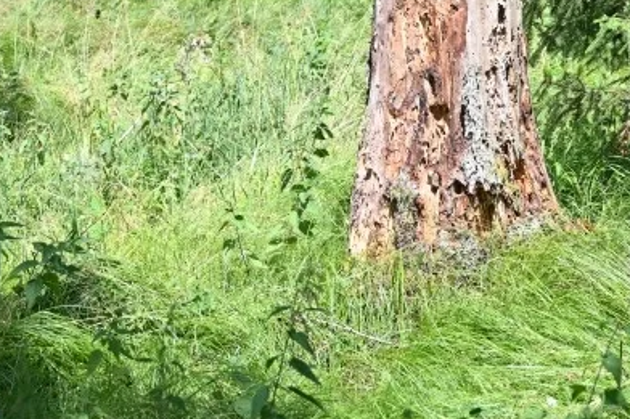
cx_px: 410
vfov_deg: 7.0
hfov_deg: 10.7
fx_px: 3376
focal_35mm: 193
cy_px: -130
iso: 125
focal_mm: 70
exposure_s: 1/250
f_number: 5.6
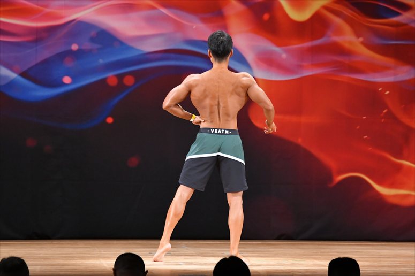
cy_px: 138
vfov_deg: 6.1
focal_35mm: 225
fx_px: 2593
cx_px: 208
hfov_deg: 9.2
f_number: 5.6
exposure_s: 1/400
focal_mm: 150
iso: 3200
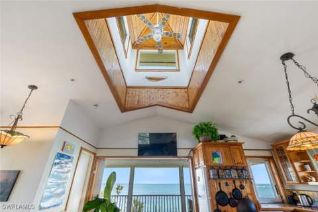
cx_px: 159
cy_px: 106
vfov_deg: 73.7
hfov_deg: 96.7
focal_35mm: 16
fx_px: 141
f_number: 9
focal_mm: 16
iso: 100
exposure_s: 1/5
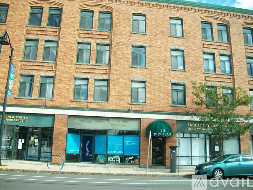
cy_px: 95
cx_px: 126
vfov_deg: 44.1
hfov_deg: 56.8
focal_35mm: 32
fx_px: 234
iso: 80
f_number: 2.9
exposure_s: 1/500
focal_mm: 5.7
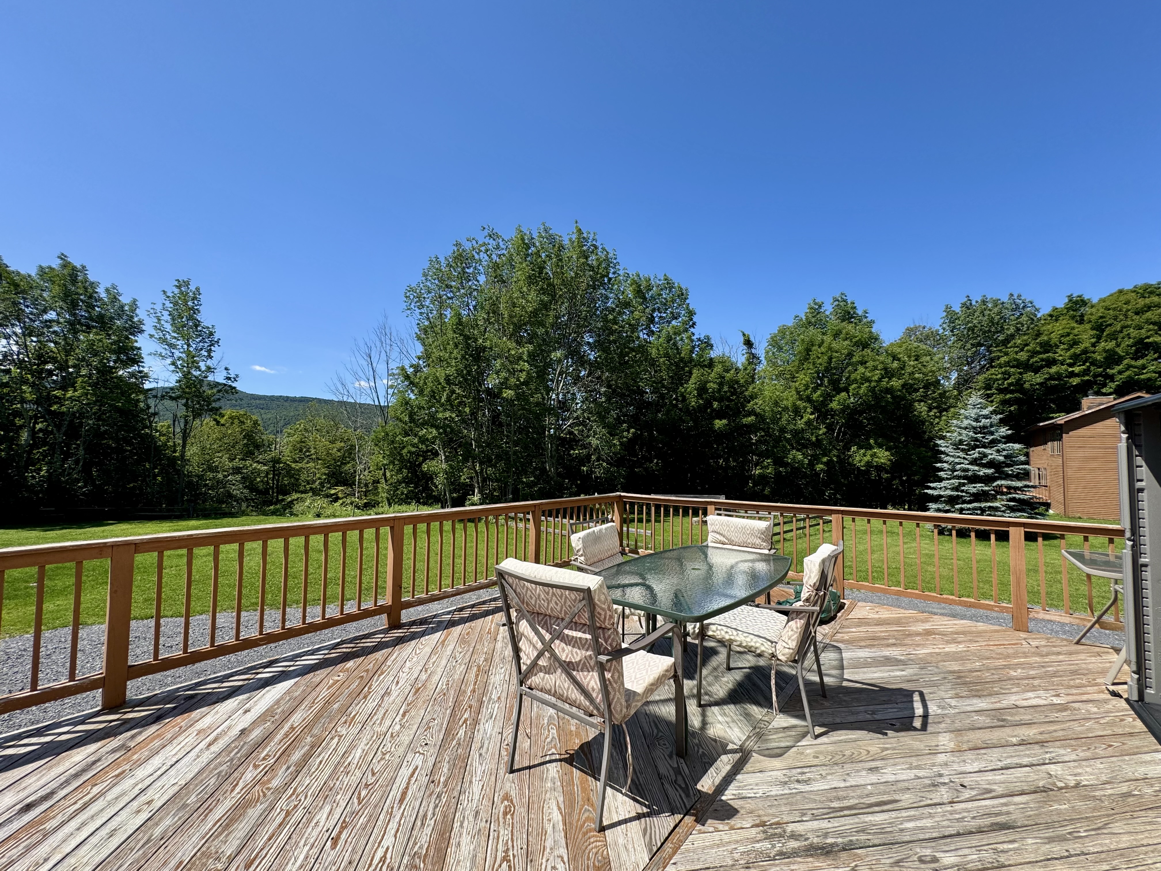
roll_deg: -0.5
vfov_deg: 85.7
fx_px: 470
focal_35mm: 14
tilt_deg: +2.1
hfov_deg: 102.1
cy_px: 436
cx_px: 580
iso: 40
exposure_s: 1/944
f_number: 2.2
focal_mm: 2.22
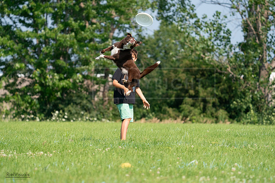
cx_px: 138
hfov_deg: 8.2
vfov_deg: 5.5
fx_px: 1910
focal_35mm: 250
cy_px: 92
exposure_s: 1/4000
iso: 1600
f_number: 6.3
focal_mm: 250
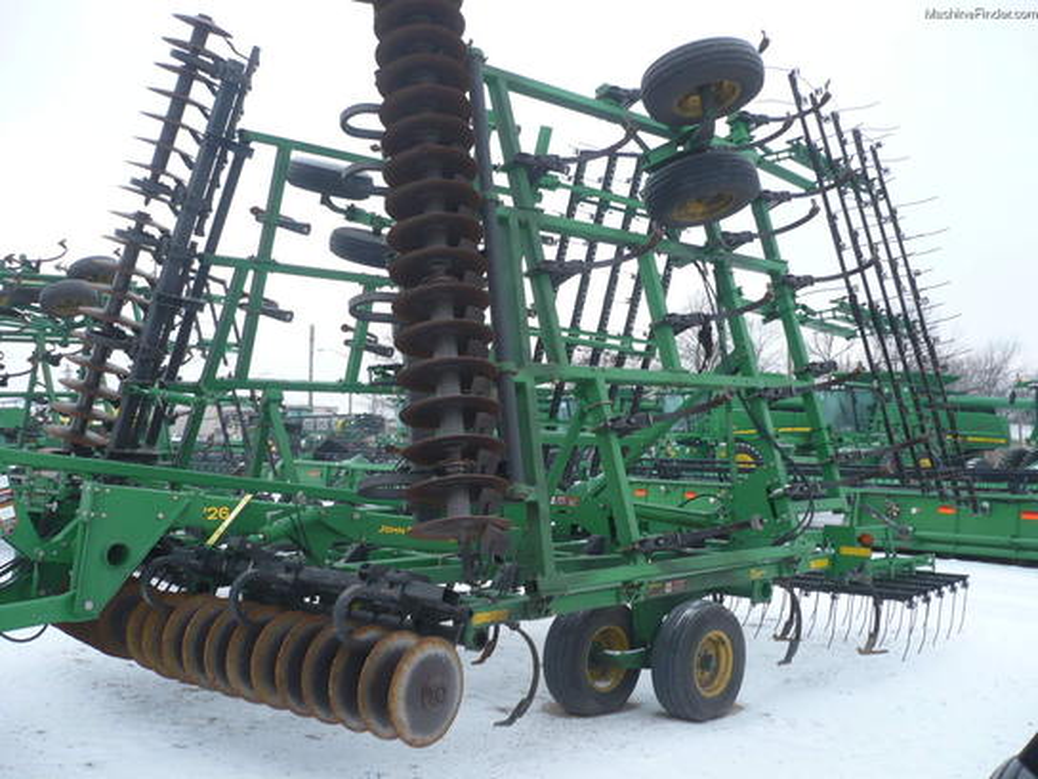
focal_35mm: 35
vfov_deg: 40.7
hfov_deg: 52.6
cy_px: 390
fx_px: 1050
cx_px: 519
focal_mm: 5.8
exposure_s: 1/160
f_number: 2.8
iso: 100
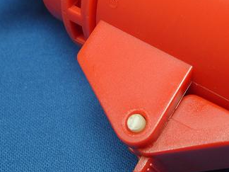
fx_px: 556
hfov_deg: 23.2
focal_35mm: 84
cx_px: 138
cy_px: -5
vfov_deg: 17.1
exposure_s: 1/45
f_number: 2.8
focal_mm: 7.8
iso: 100
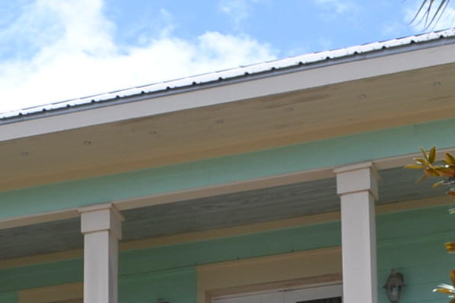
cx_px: 165
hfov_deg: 19.6
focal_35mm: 104
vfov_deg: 12.2
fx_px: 1315
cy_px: 522
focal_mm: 18
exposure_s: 1/200
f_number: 7.1
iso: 100
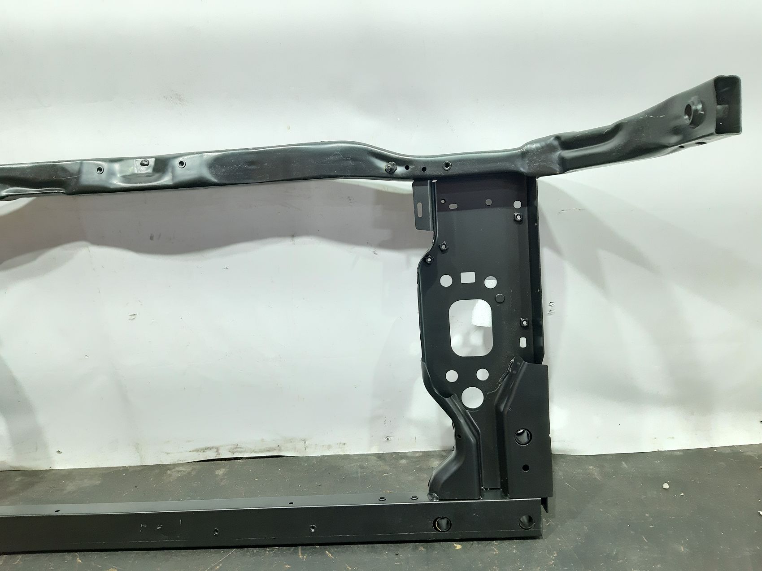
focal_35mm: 27
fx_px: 594
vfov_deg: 51.3
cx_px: 381
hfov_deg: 65.3
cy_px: 286
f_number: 1.7
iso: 400
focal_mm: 3.93
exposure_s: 1/33
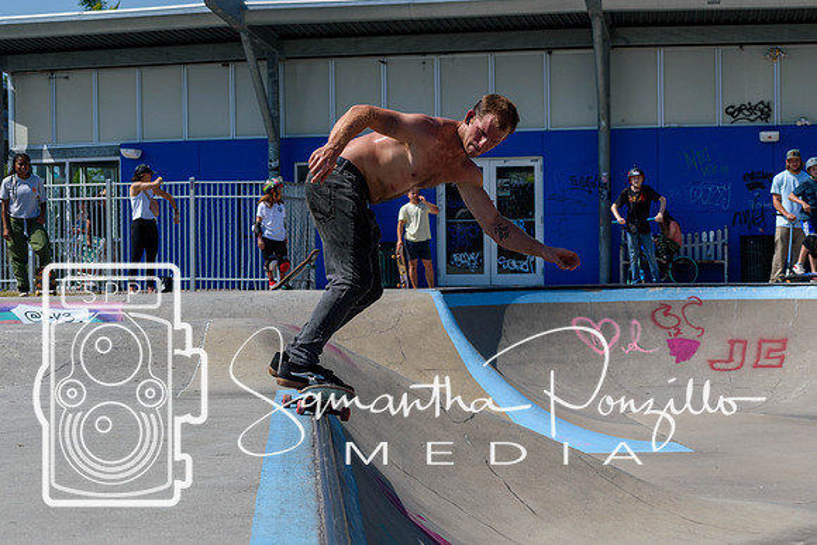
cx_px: 408
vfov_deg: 13.0
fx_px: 2383
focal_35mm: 105
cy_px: 272
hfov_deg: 19.5
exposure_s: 1/1000
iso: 200
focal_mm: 70
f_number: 8
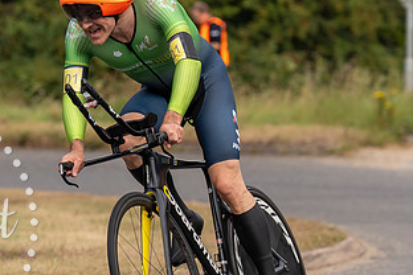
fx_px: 4003
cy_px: 84
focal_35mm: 349
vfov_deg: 3.9
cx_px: 45
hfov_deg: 5.9
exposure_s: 1/1000
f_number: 4
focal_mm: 134
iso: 160
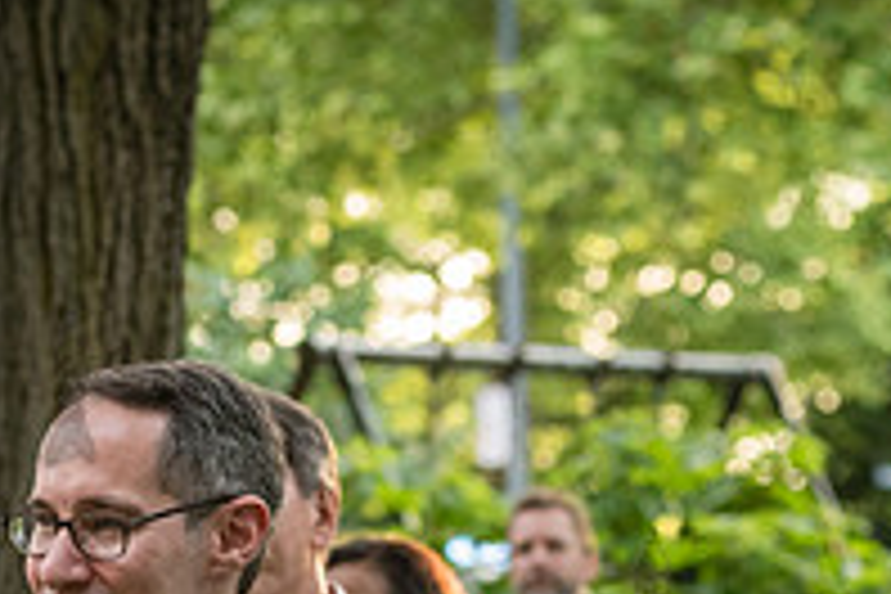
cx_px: 68
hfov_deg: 7.6
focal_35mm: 270
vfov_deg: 5.1
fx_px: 6682
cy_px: 821
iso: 2000
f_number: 5
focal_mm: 92
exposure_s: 1/250
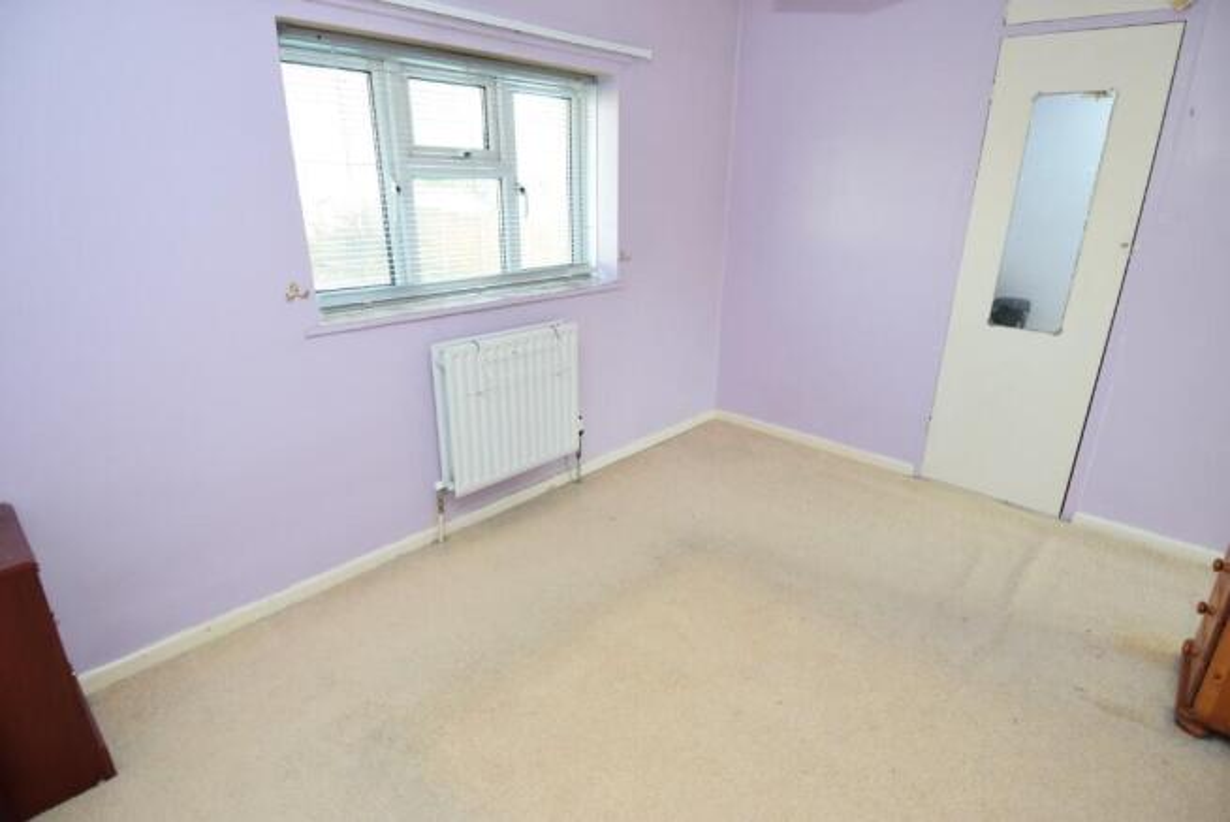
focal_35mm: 18
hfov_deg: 90.0
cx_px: 615
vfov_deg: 67.5
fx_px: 615
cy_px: 411
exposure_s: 1/60
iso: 500
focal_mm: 12
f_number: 4
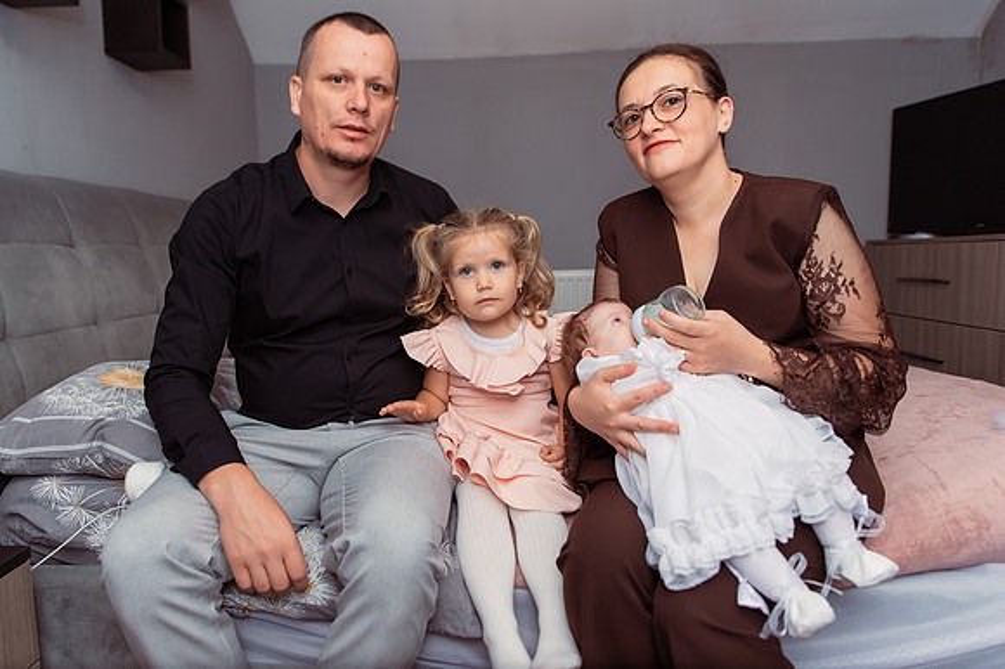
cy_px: 311
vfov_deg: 48.6
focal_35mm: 27
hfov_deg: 68.1
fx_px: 740
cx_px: 449
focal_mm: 24
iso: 500
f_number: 3.5
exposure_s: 1/250
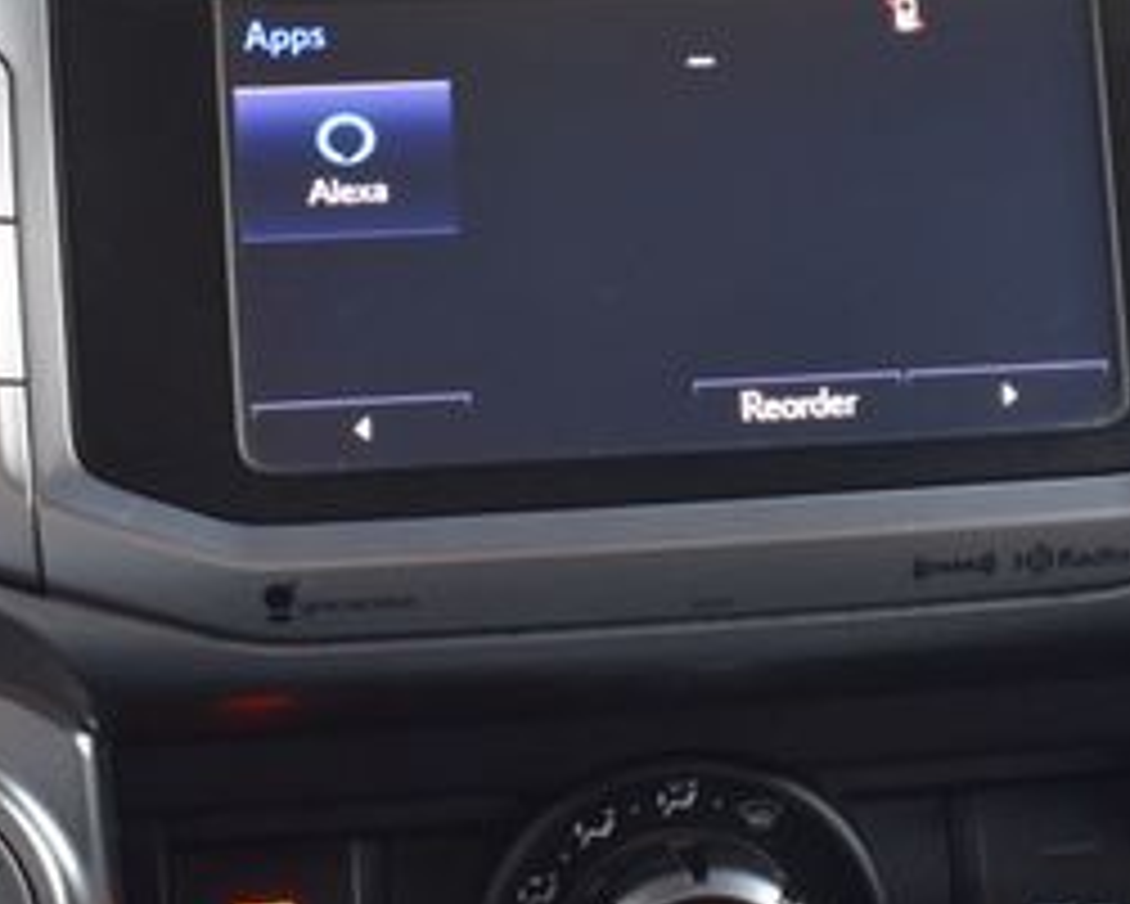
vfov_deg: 19.4
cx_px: 770
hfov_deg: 24.0
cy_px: 517
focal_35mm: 79
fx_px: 2643
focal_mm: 22
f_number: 6.3
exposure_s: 1/15
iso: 1000
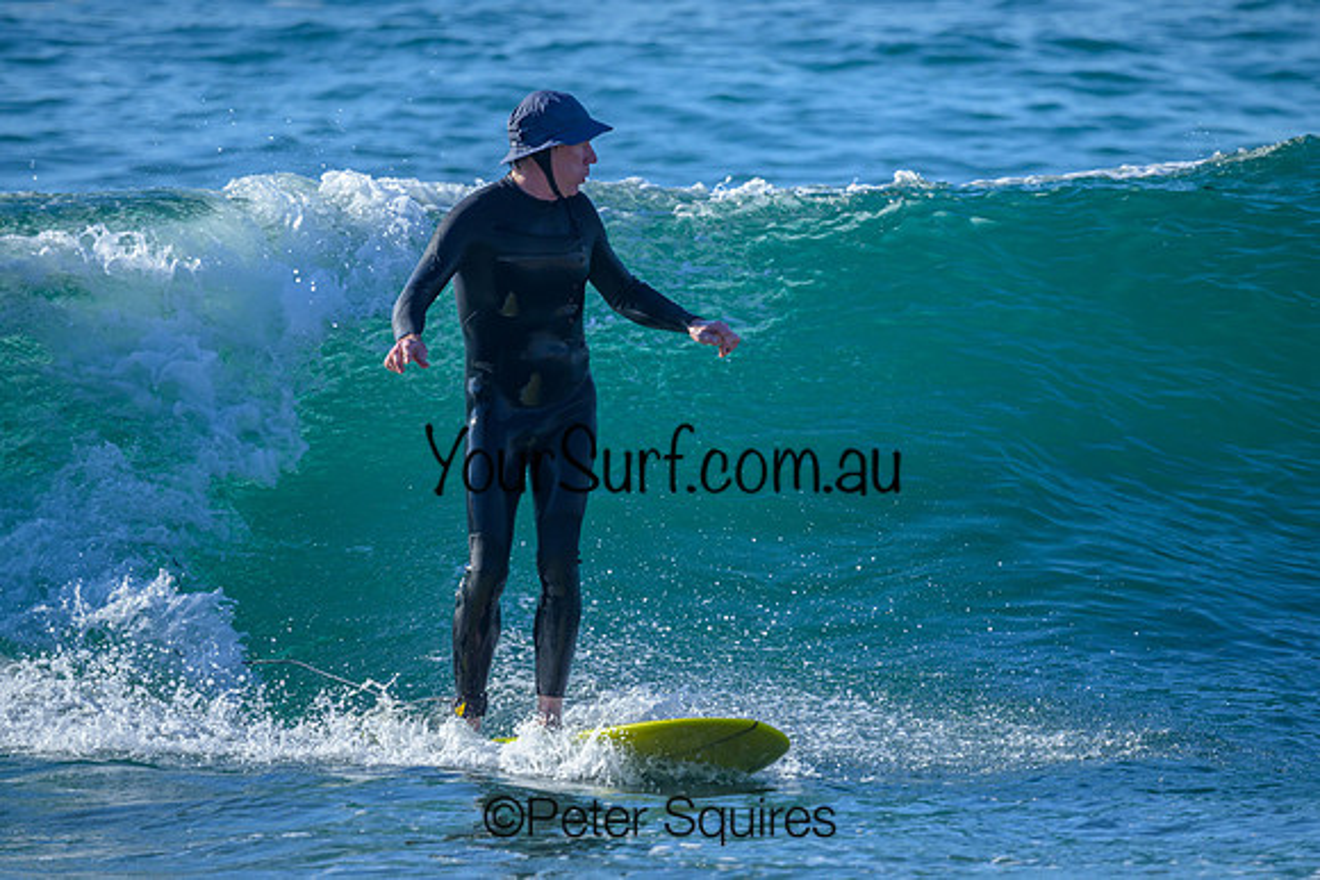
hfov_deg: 2.6
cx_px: 660
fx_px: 29339
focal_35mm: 800
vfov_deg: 1.7
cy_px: 440
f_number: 6.3
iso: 640
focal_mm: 800
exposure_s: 1/2000
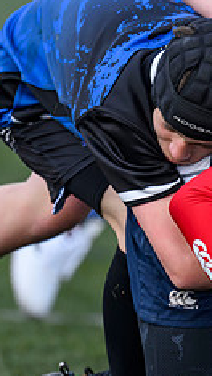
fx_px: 12036
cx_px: 533
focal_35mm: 1207
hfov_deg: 1.0
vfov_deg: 1.8
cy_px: 157
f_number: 2.8
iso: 500
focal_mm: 400
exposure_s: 1/2000
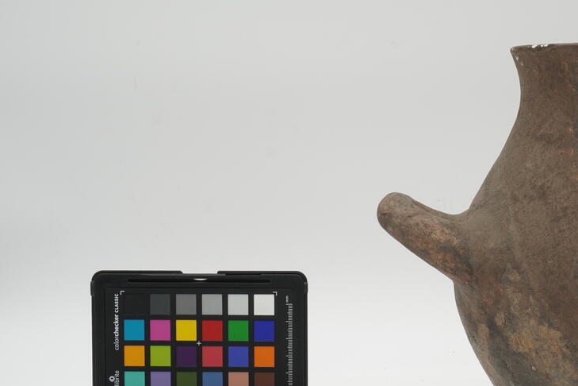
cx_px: 451
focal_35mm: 67
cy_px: 269
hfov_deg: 29.5
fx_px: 1074
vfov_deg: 20.2
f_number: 16
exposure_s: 1/10
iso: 100
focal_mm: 25
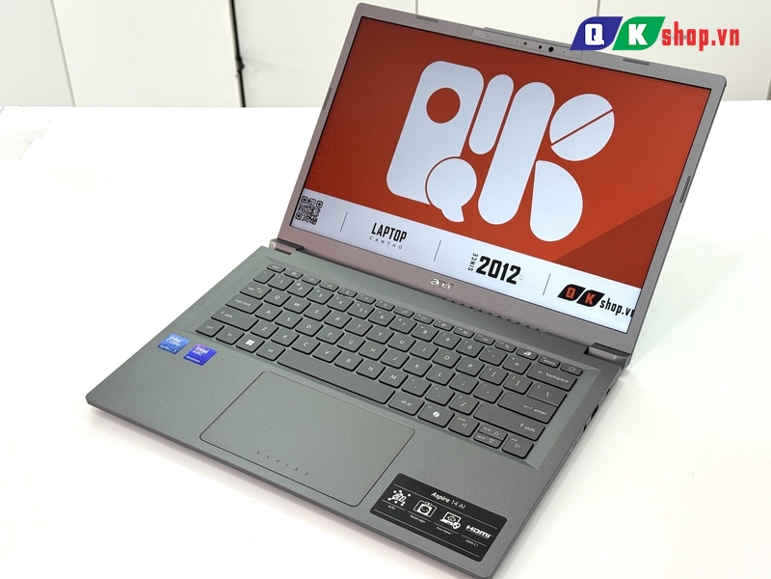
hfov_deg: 39.7
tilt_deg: -36.0
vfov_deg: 30.3
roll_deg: +2.8
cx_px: 386
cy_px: 290
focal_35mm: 48
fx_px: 1069
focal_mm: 6.76
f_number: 1.78
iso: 50
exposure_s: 1/171
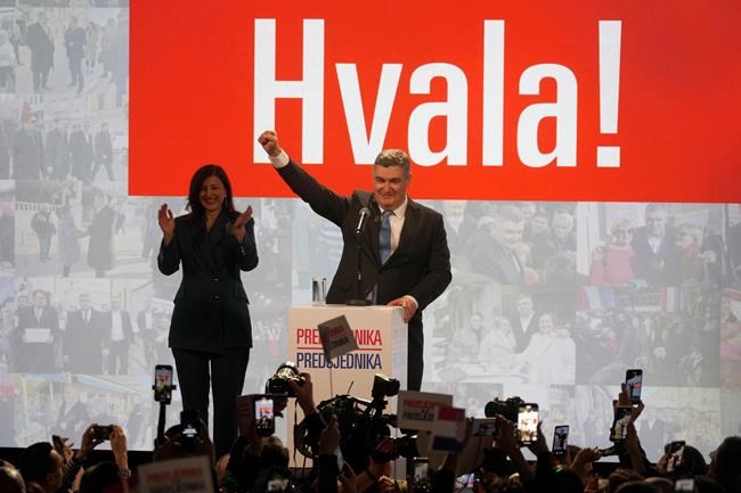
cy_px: 246
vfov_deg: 7.9
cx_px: 370
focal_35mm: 174
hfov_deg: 11.8
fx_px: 3580
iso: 1600
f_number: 4
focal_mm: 174
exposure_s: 1/320
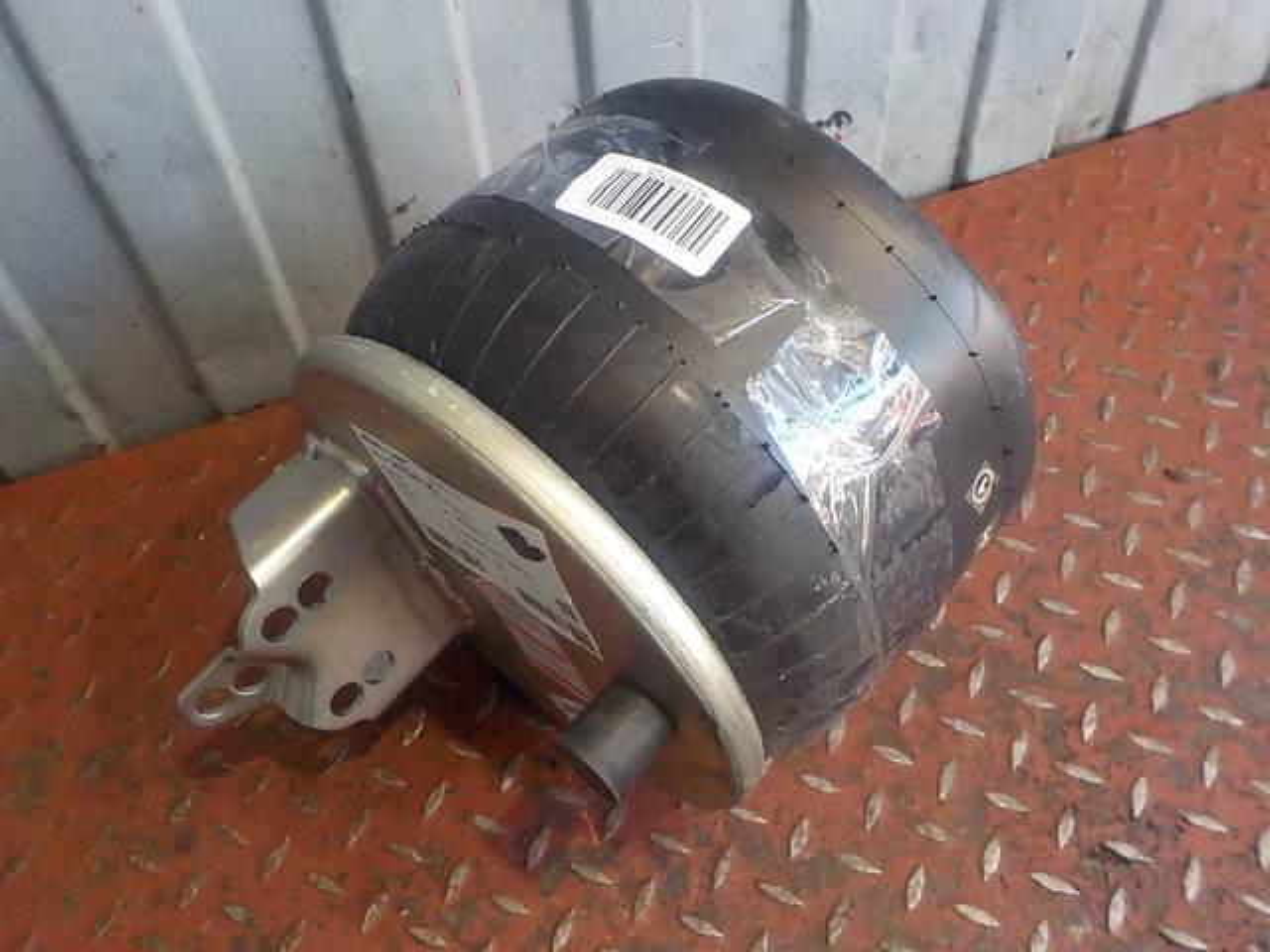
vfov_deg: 46.8
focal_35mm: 30
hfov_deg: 60.0
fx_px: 1101
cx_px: 635
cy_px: 476
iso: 280
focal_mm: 4.1
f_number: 3.3
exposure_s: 1/30
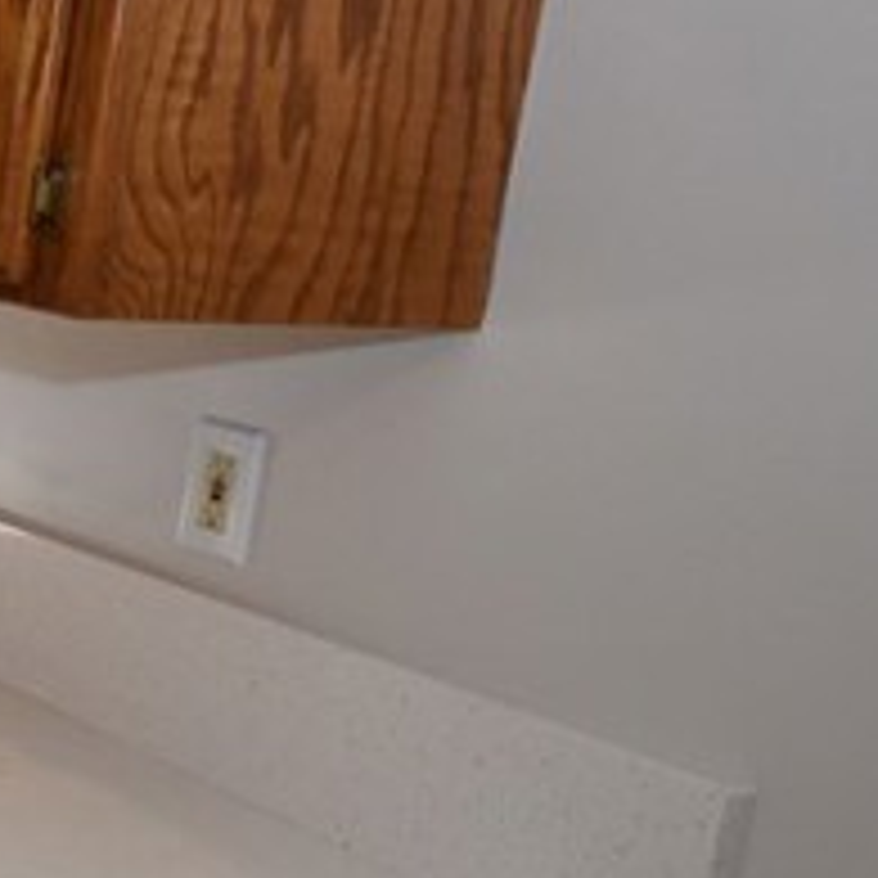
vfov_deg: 25.7
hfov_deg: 14.0
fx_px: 1923
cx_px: -1369
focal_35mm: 67
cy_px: 344
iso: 800
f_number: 5.6
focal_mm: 10
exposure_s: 1/125
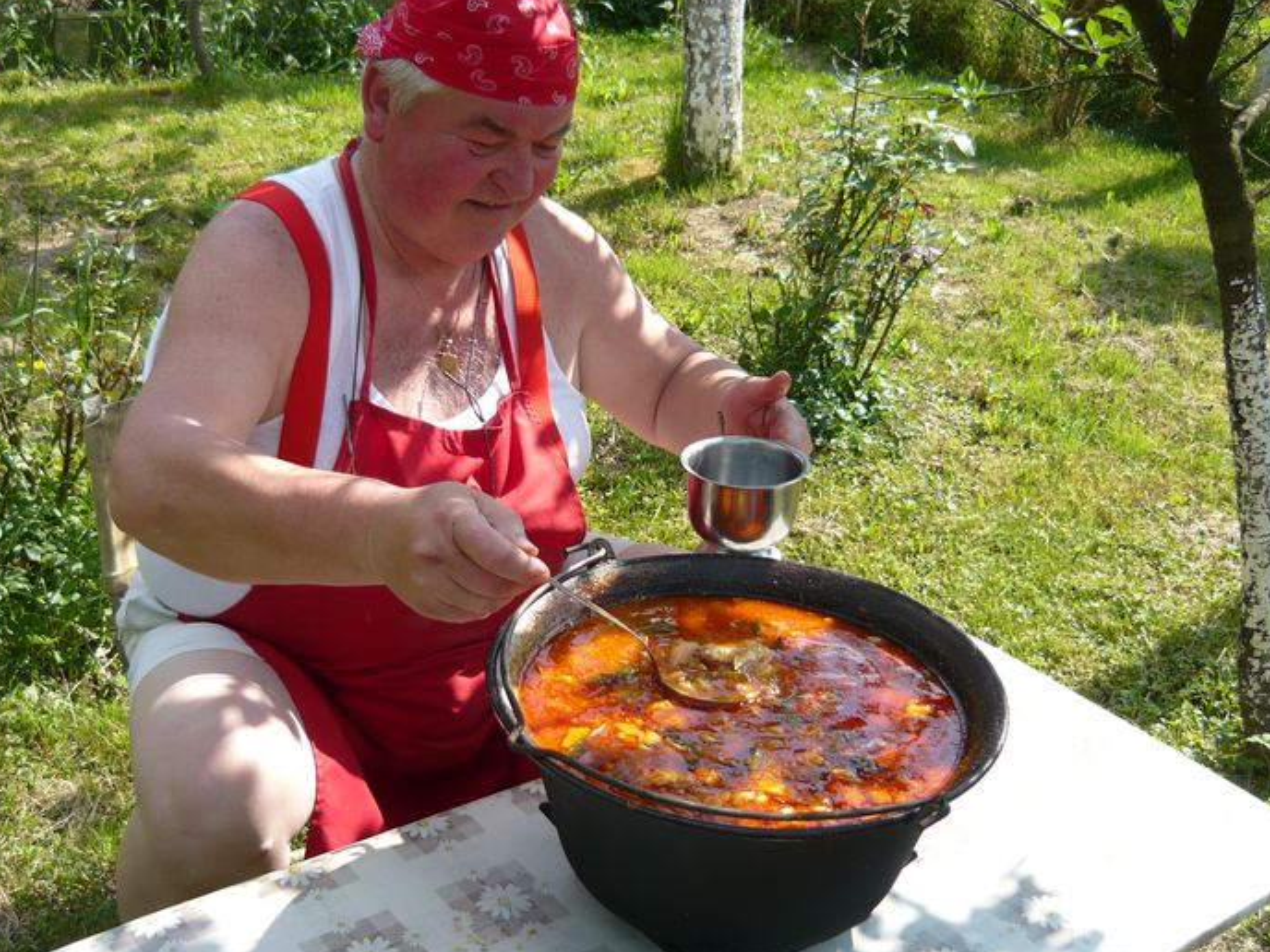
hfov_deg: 43.7
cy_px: 419
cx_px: 541
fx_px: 1578
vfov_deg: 33.6
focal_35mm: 43
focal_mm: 5.5
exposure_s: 1/500
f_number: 2.8
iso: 100
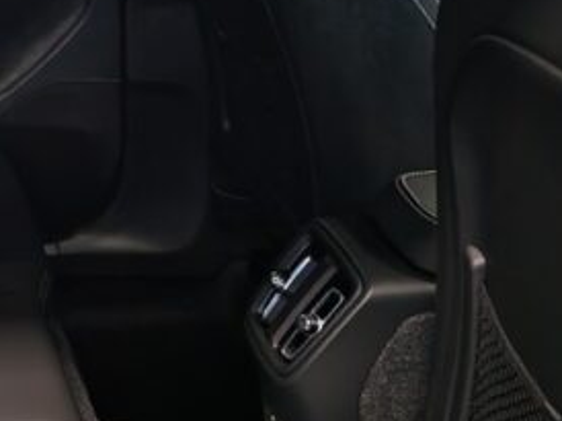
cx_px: -199
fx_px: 1395
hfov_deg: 20.5
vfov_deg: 17.1
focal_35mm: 86
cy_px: 166
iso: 160
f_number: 1.6
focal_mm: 5.4
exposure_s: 1/50
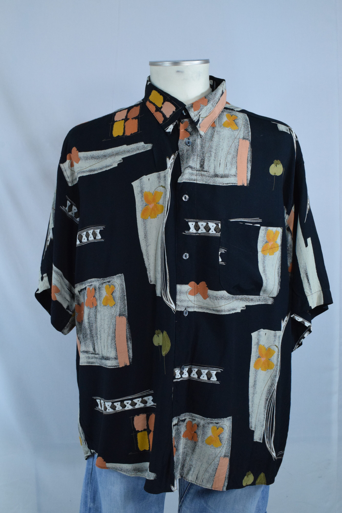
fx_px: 555
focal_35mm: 39
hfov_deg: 34.2
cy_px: 256
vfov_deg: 49.5
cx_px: 171
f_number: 11
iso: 3200
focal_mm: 26
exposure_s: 1/250
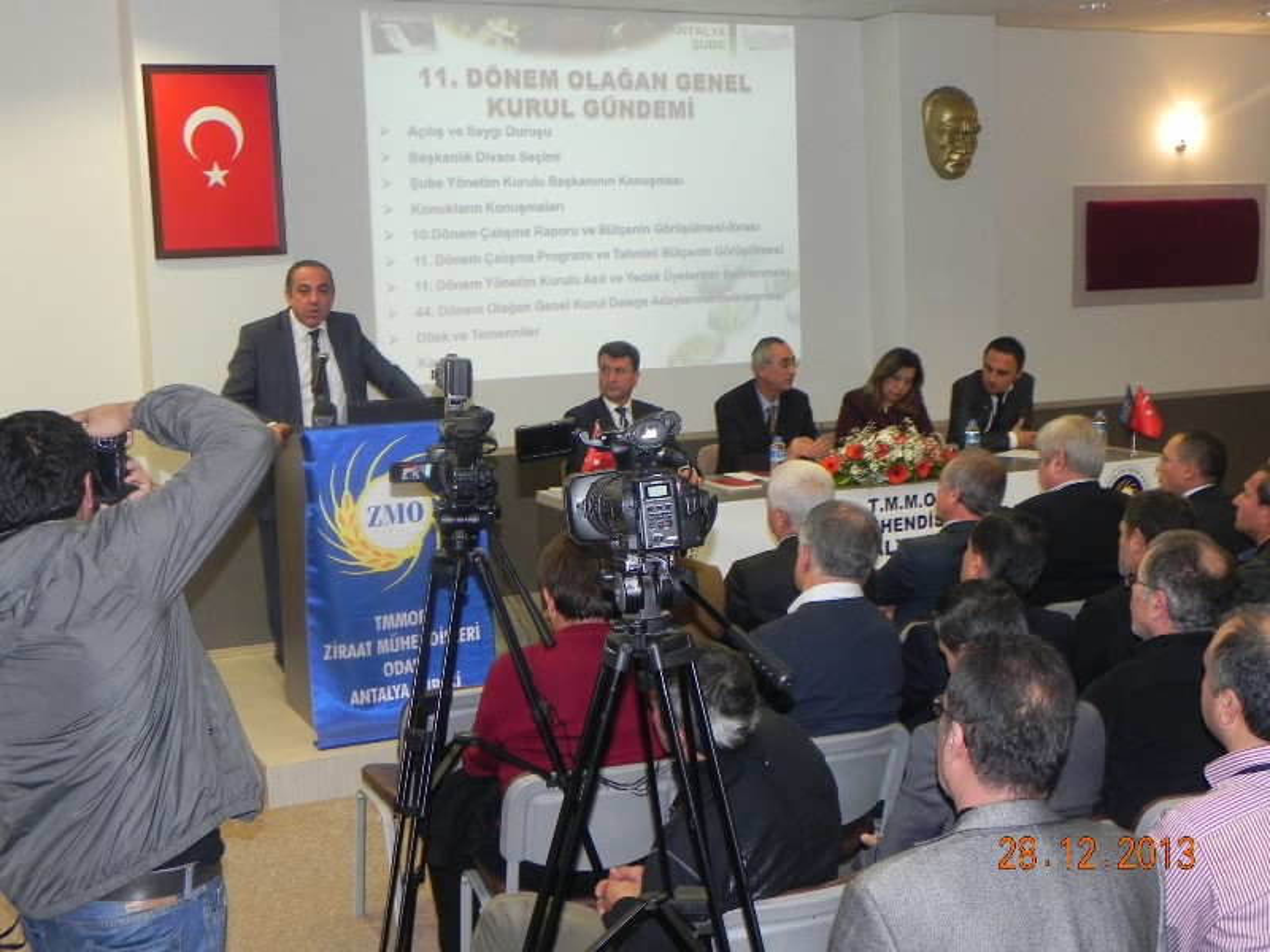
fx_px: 1688
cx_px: 635
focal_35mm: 46
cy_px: 476
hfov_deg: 41.2
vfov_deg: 31.5
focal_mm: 8.2
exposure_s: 1/30
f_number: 3.2
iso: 249
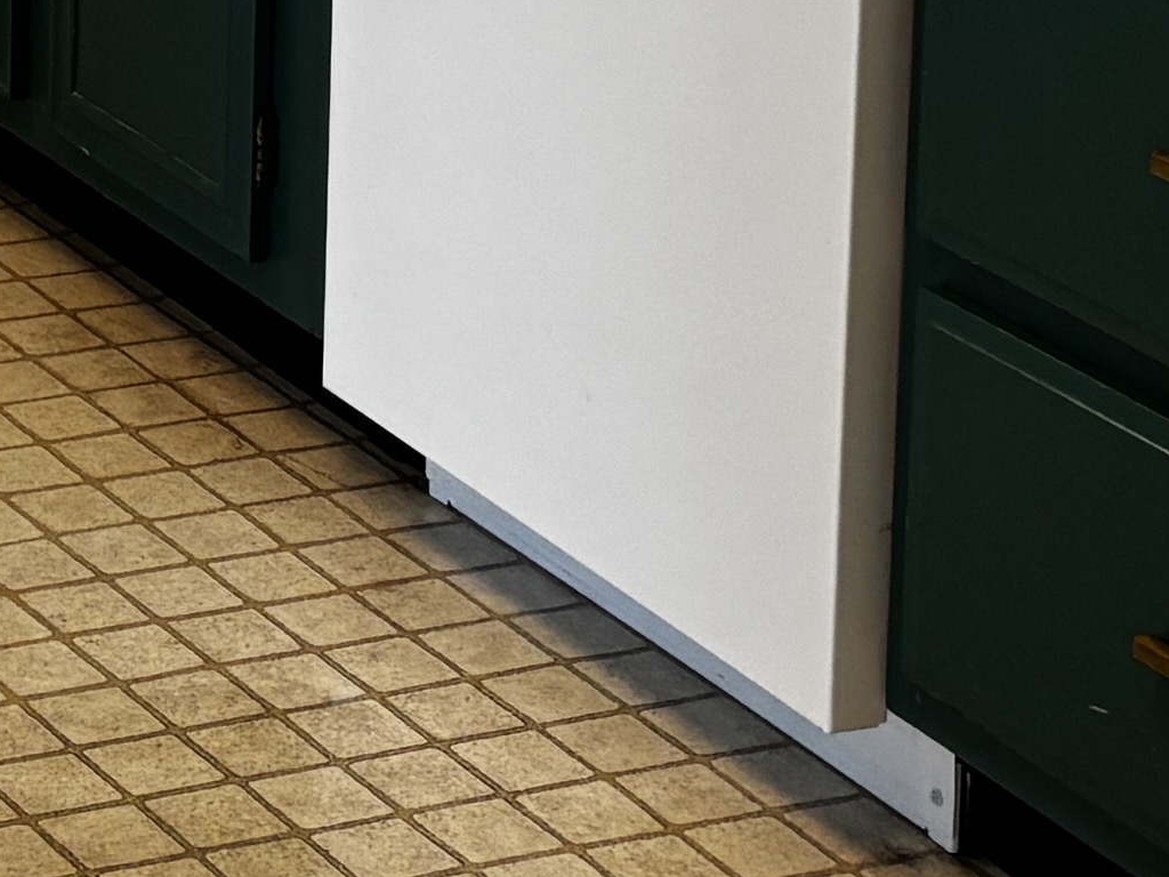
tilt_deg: -5.0
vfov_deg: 9.3
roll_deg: -1.1
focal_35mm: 145
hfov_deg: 12.9
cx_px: -619
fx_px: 4897
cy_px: -1103
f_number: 1.6
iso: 100
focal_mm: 5.96
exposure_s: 1/60
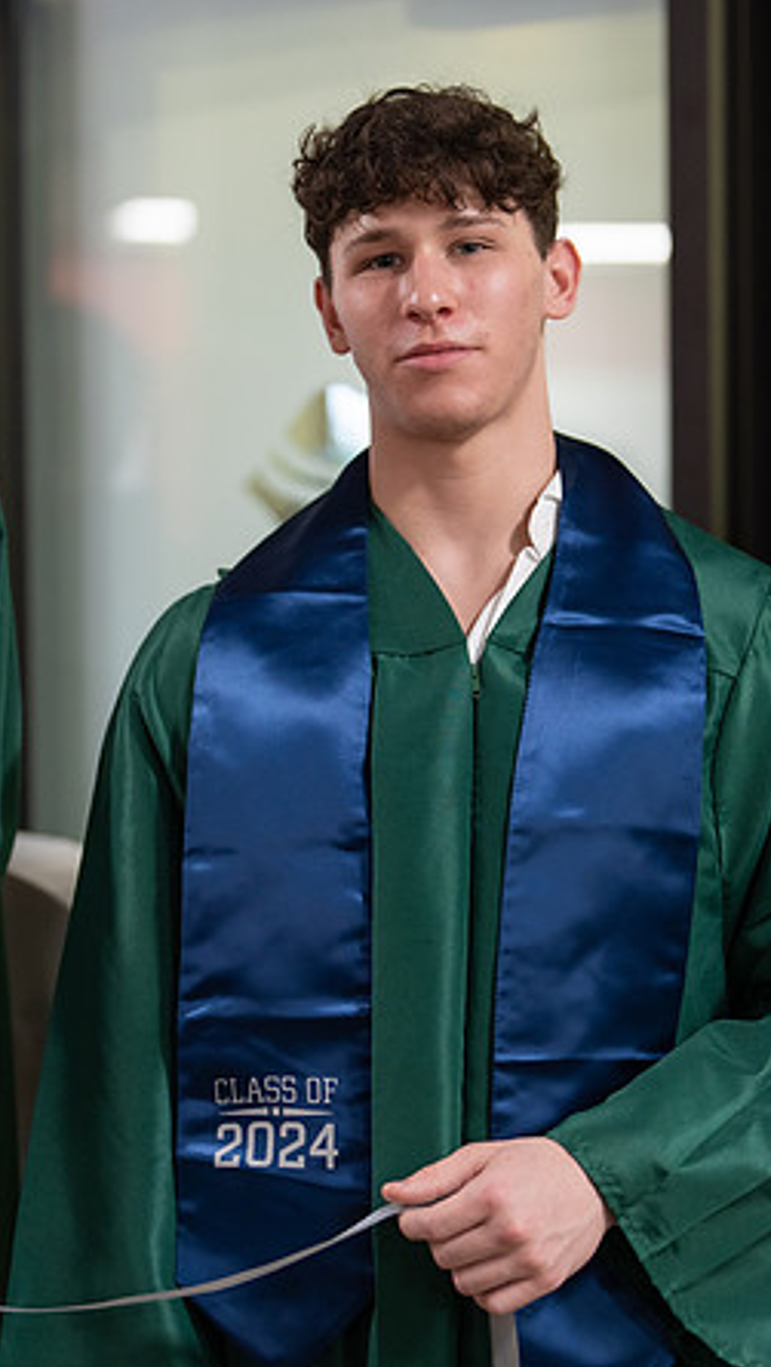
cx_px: 535
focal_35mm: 80
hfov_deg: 15.1
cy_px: 674
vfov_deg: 26.5
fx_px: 2902
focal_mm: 50
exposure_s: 1/320
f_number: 1.2
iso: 500
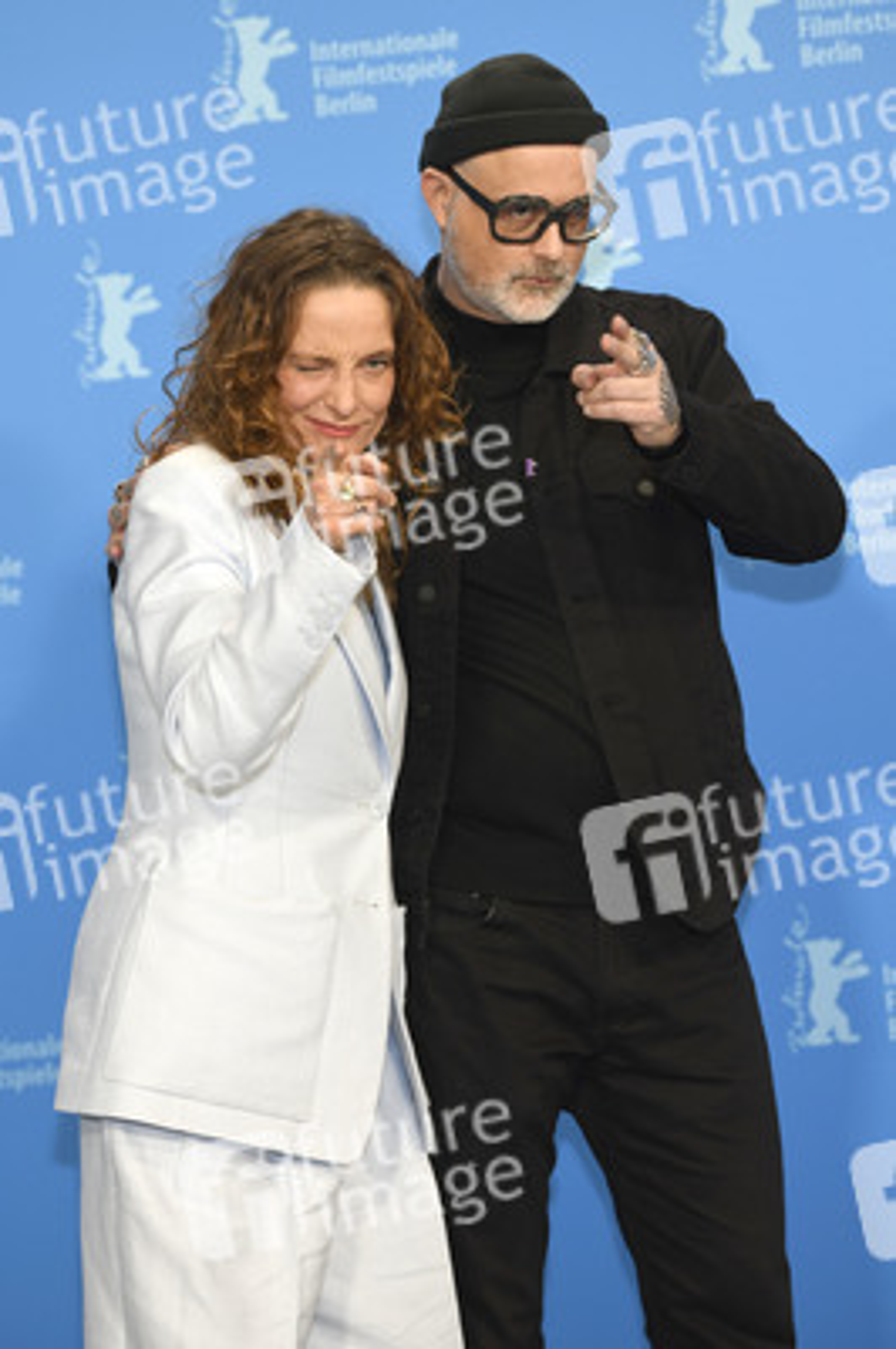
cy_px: 674
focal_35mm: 102
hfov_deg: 13.4
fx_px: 3814
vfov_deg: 20.0
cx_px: 448
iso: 800
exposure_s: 1/320
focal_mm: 102
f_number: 3.5
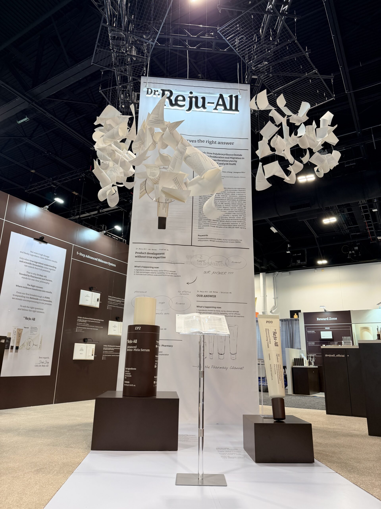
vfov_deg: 71.6
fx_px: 352
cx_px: 190
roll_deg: -1.7
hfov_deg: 56.8
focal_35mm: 24
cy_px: 254
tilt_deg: +15.7
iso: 160
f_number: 1.78
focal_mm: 6.76
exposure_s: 1/120
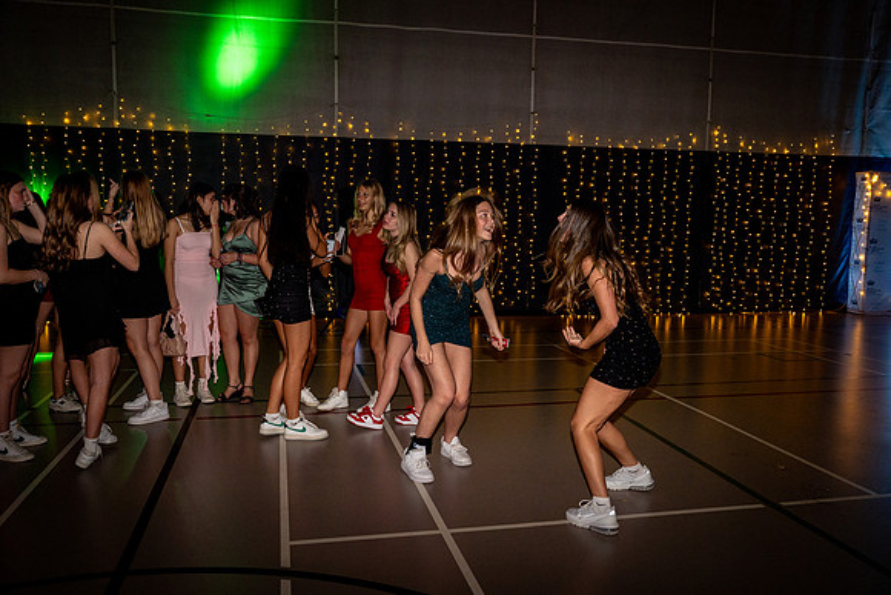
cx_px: 446
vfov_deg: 43.6
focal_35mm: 30
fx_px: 743
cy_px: 298
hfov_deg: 61.9
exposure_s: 1/80
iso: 1250
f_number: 4
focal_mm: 30
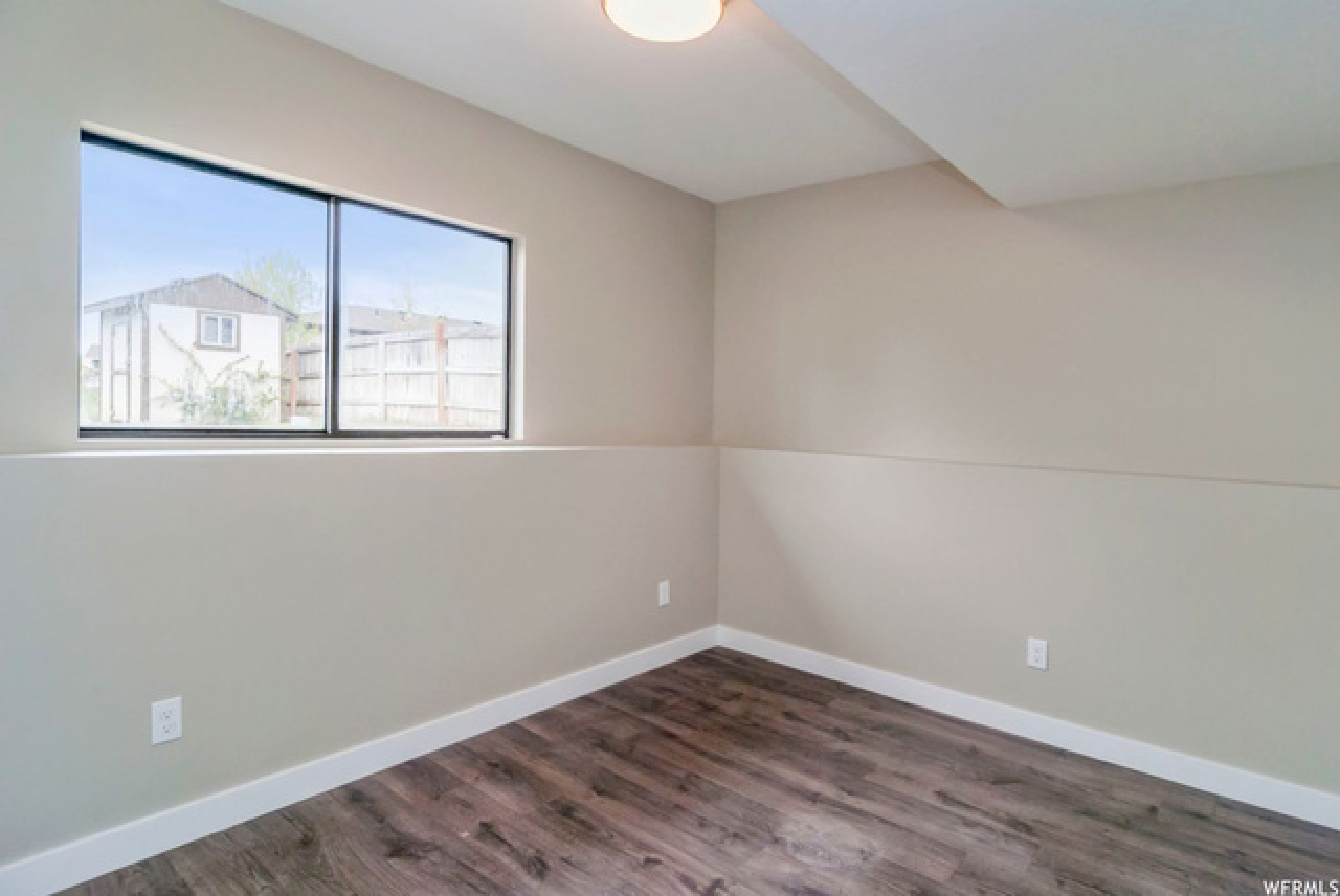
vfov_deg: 67.5
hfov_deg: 89.9
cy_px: 448
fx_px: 671
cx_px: 670
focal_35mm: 18
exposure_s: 1/125
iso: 200
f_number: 5.6
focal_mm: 12
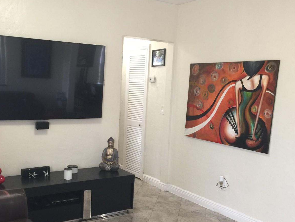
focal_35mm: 40
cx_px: 119
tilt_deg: -9.4
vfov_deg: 35.6
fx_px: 341
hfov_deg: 46.6
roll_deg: -3.4
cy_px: 146
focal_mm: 4.15
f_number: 2.2
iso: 80
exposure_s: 1/15
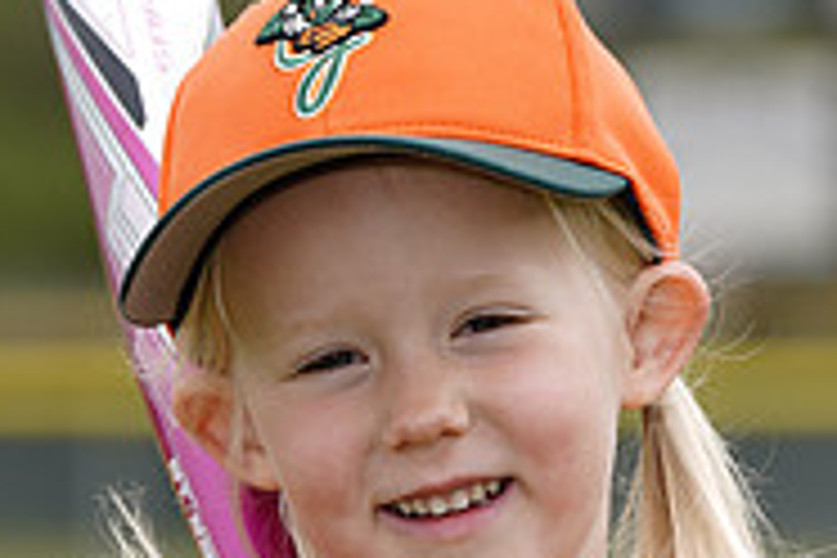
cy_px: 778
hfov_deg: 3.5
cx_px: 484
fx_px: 13623
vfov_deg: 2.3
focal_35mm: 586
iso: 50
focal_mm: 188
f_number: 5.6
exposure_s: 1/250
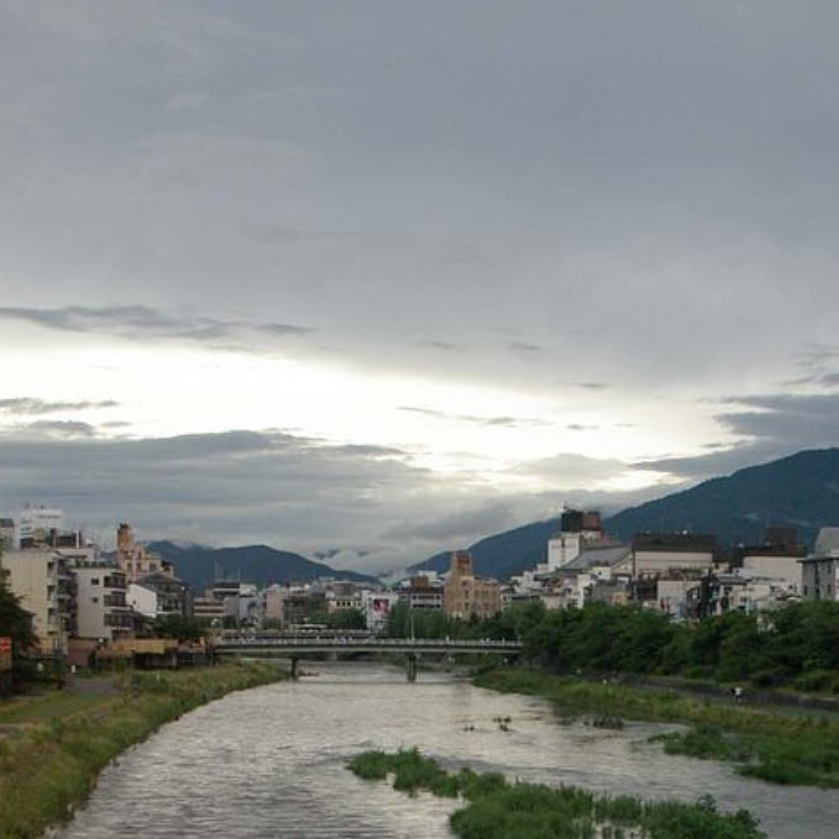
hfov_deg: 22.0
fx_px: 2139
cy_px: 830
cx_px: 606
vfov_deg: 21.4
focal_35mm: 78
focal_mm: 28
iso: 800
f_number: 8
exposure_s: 1/500
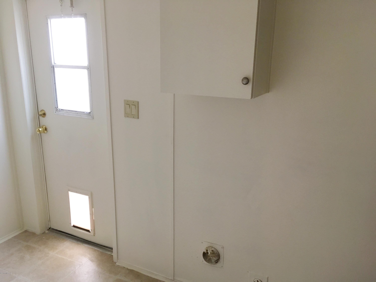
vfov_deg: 48.2
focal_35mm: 29
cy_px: 141
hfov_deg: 61.7
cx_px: 188
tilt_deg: -14.0
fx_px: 315
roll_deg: -2.2
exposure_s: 1/30
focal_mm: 4.15
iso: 100
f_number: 2.2
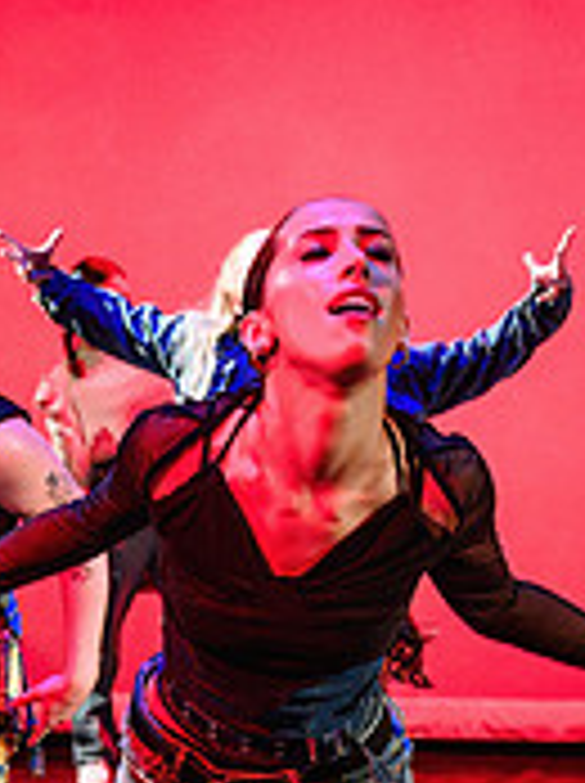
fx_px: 1852
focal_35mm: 82
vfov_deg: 22.6
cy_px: 846
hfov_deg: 17.4
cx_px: -55
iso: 3200
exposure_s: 1/300
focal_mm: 24
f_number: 2.8
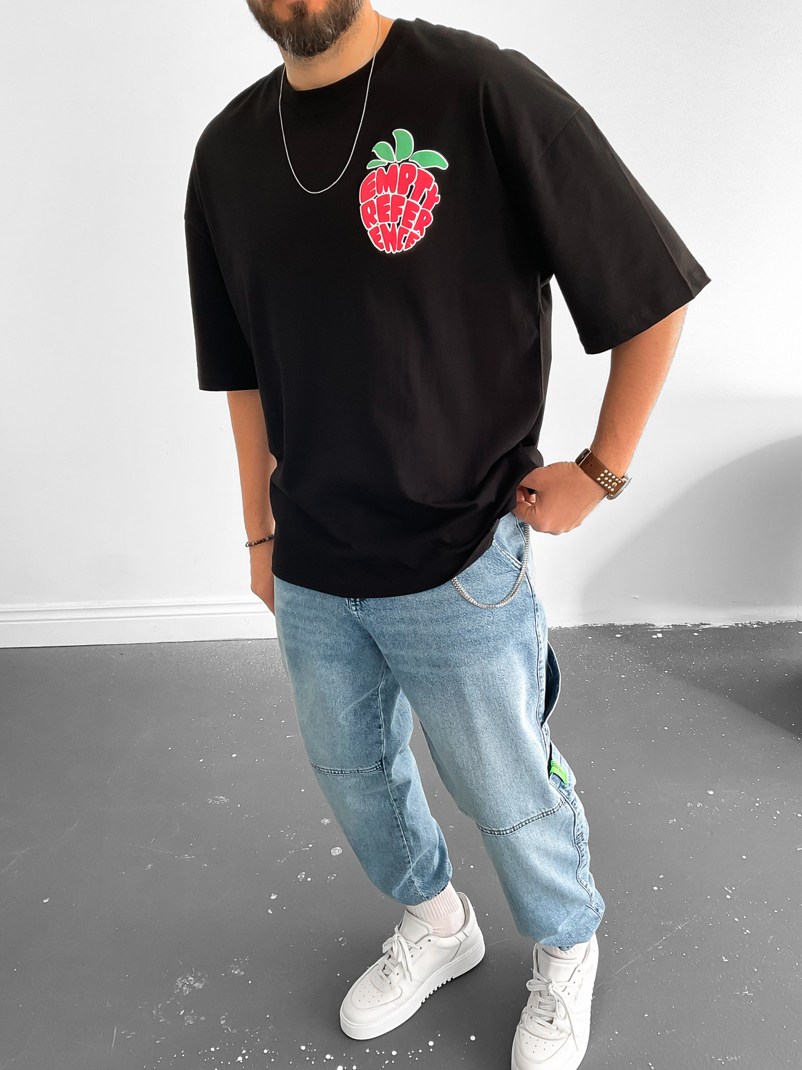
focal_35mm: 30
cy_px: 523
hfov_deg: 46.8
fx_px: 927
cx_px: 408
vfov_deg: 60.0
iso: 40
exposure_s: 1/120
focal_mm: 3
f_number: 1.8
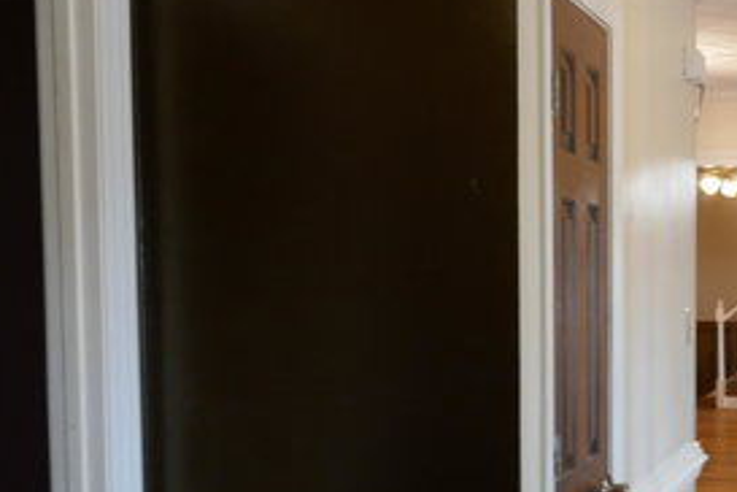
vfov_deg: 20.4
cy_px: 395
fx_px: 1351
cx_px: 767
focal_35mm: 66
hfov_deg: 28.3
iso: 400
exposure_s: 1/60
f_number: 2.8
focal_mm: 9.1
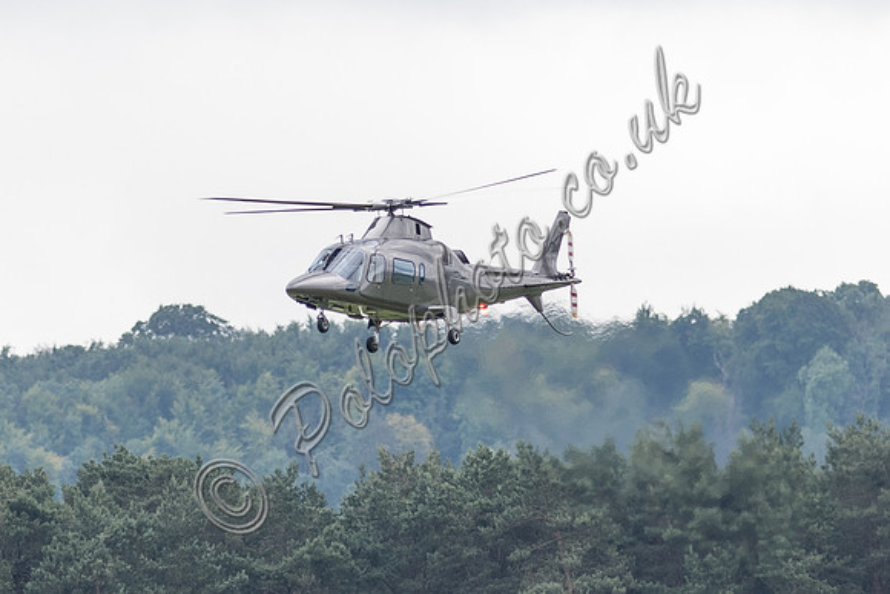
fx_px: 28989
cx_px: 399
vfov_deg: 1.2
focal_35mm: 1172
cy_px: 450
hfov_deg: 1.8
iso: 320
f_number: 2.8
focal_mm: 300
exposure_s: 1/2000
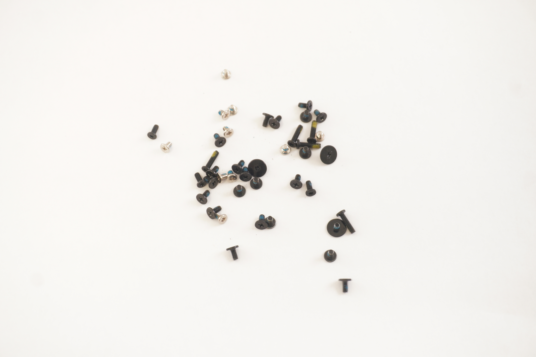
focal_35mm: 57
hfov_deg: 35.1
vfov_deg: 23.7
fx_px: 848
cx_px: 268
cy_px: 178
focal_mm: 38
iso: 400
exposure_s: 1/13
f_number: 5.6
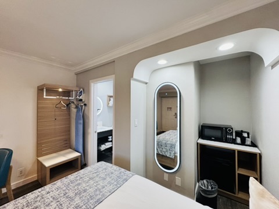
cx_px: 140
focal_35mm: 14
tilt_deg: -0.5
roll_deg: -0.1
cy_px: 104
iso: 160
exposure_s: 1/120
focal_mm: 2.22
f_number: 2.2
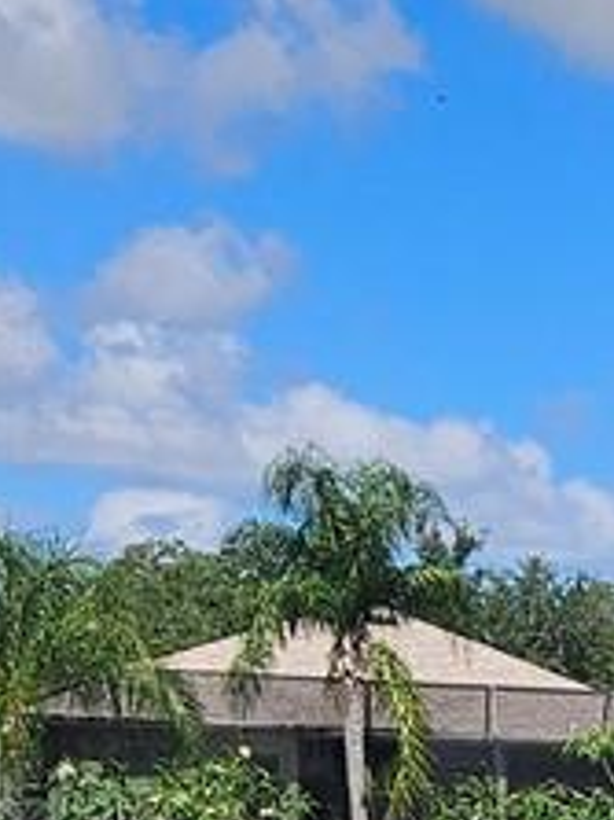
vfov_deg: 11.3
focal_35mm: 165
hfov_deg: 8.2
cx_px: 1507
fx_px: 3906
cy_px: 1375
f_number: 1.8
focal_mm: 5.4
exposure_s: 1/2890
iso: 25
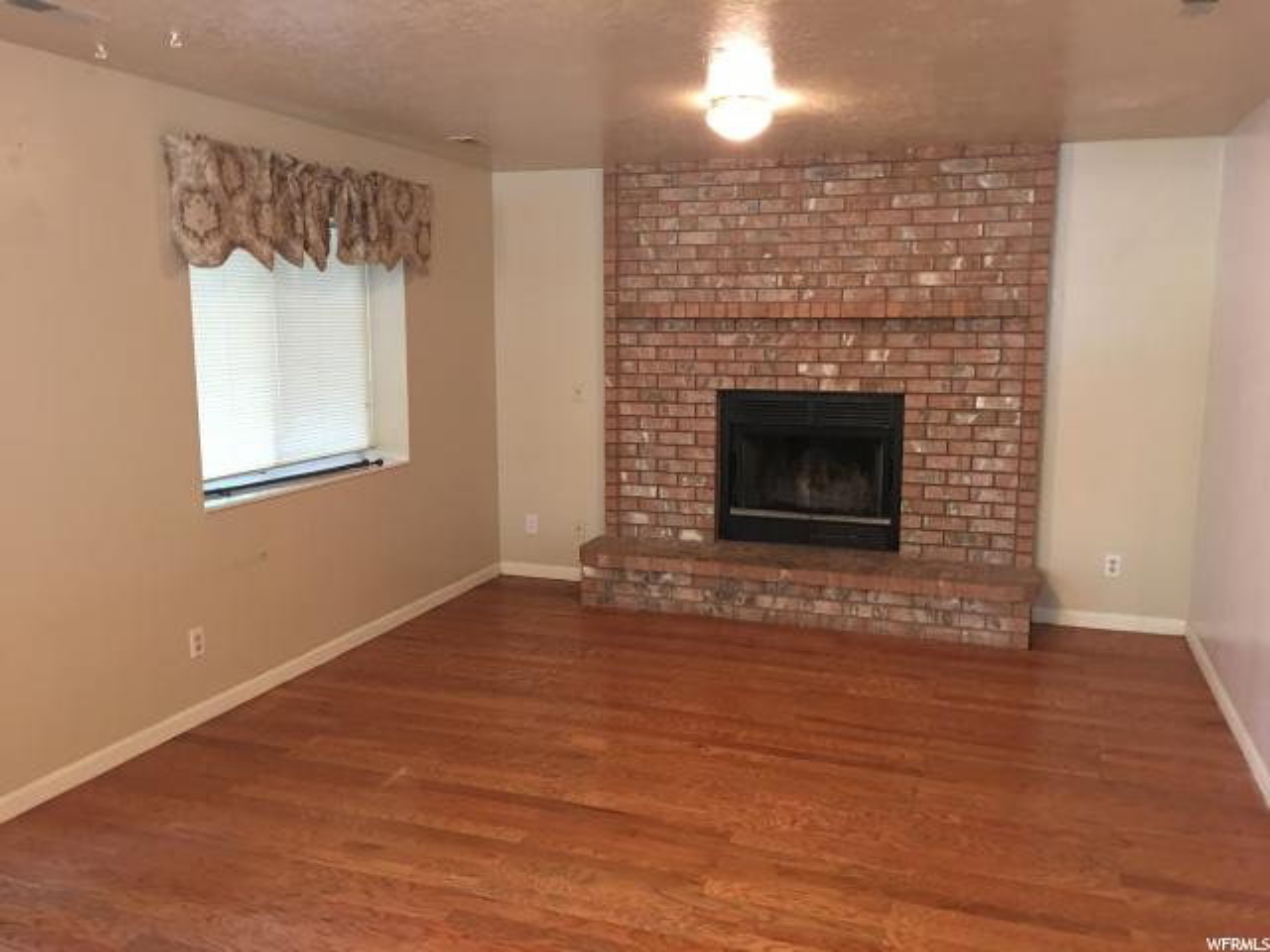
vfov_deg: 48.2
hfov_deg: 61.7
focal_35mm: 29
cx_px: 635
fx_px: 1064
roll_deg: -0.4
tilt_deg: -8.7
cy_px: 476
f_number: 2.2
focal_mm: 4.15
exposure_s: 1/4
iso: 64
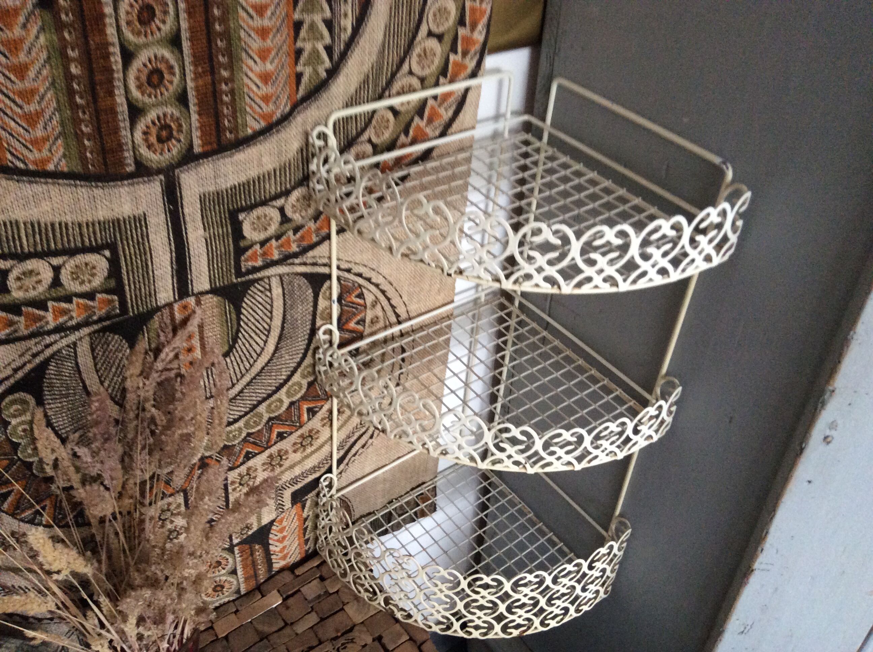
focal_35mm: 32
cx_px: 436
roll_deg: -2.1
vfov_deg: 44.1
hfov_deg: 56.9
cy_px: 326
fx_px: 806
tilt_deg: -38.3
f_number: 2.4
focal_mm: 3.3
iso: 200
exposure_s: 1/25
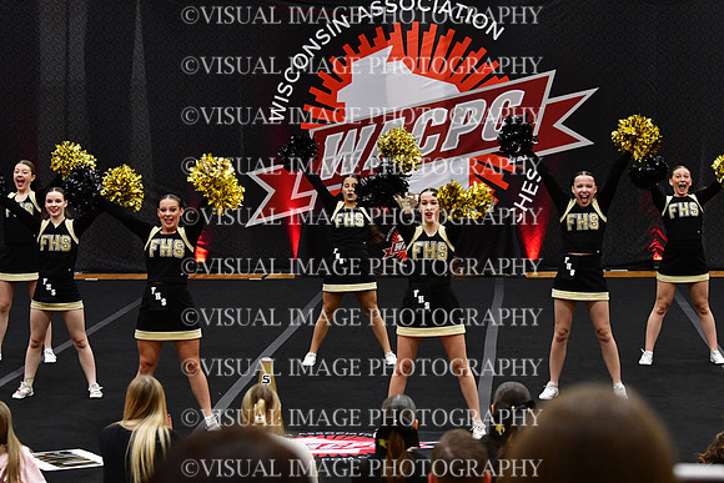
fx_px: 2112
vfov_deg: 13.0
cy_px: 242
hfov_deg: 19.5
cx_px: 362
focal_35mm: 105
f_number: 4
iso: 4000
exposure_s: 1/500
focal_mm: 70
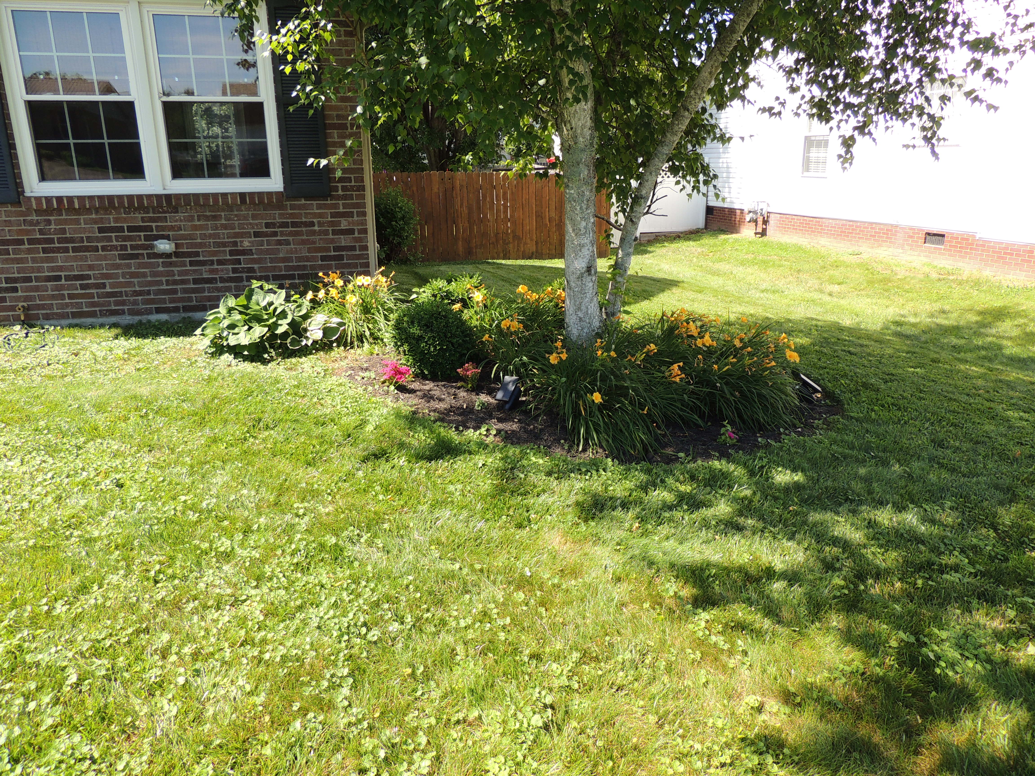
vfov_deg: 56.8
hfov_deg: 71.6
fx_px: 718
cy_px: 388
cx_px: 518
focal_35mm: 24
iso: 100
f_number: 3
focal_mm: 4.3
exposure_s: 1/320
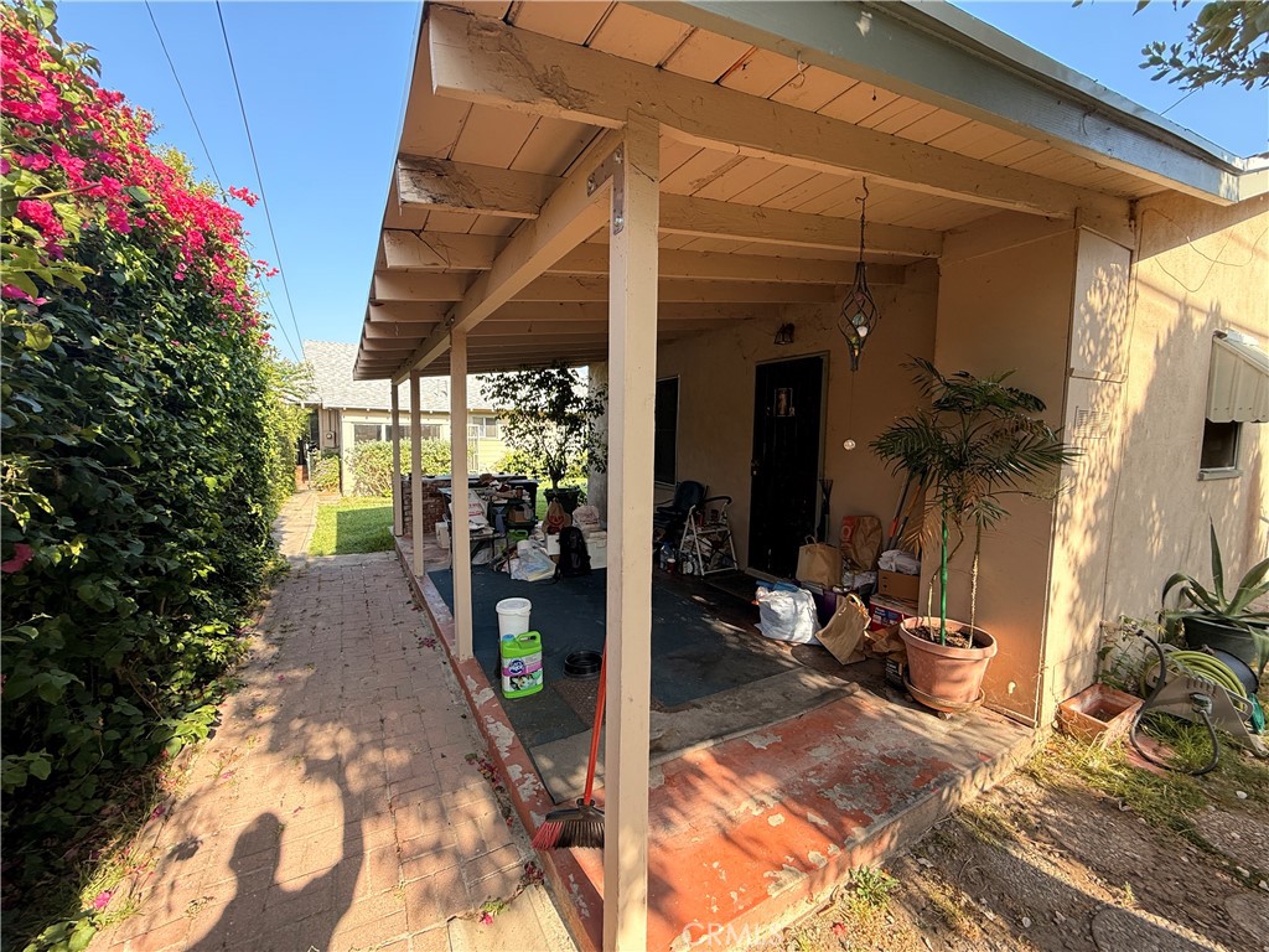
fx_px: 513
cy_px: 476
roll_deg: -0.7
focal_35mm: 14
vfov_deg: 85.7
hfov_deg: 102.1
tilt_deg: -3.7
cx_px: 634
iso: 64
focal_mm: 2.22
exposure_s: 1/192
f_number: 2.2
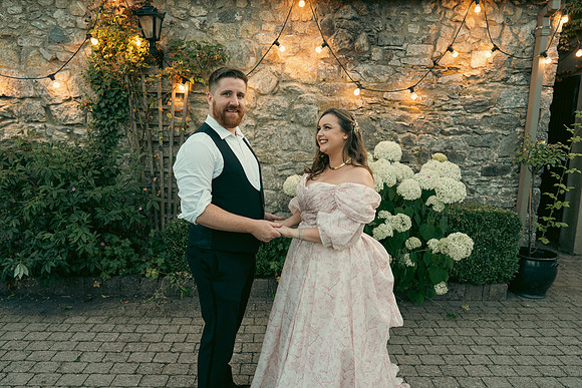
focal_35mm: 25
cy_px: 194
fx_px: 404
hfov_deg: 71.5
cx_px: 291
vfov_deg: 51.3
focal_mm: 25
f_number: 3.2
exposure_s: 1/160
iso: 320
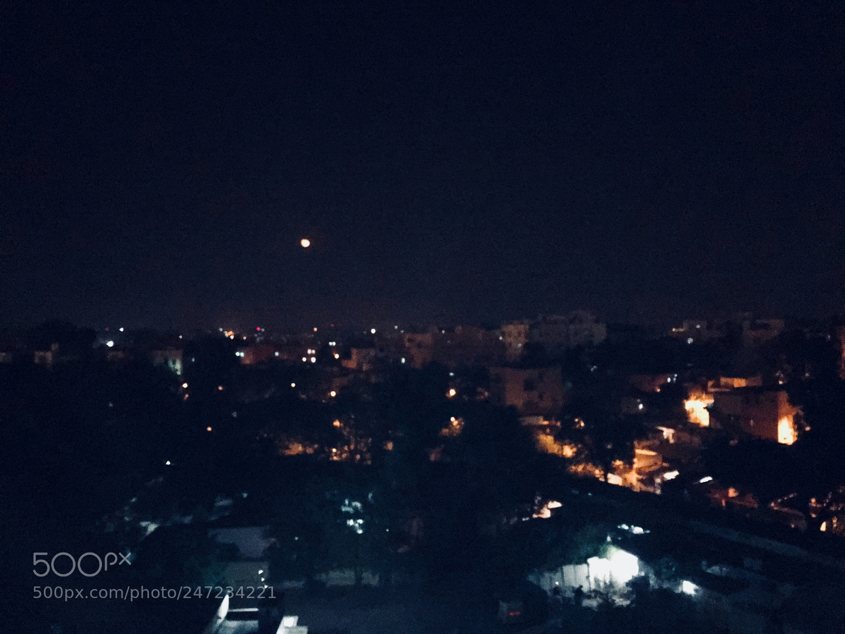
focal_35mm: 29
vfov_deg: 48.2
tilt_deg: +1.1
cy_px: 317
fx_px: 708
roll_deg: +0.5
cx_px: 422
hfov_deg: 61.7
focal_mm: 4.15
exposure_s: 1/17
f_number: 2.2
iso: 2000
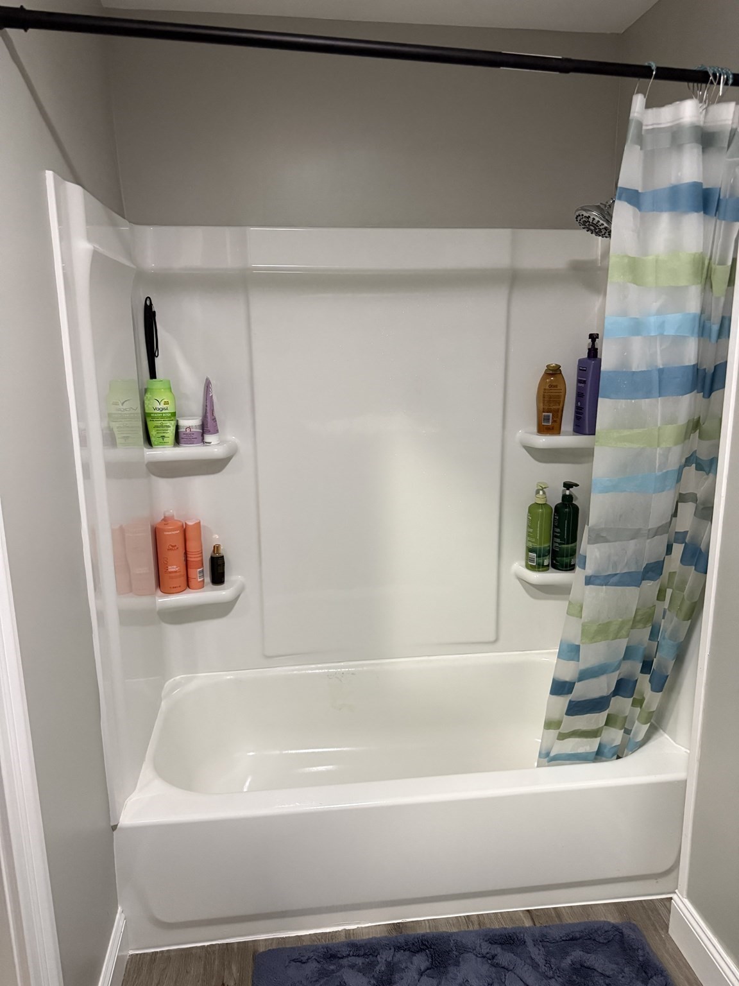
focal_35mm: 24
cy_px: 493
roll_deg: -1.9
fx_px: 683
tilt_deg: -14.0
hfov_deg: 56.8
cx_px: 370
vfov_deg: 71.6
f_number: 1.78
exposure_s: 1/60
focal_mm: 6.76
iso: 640
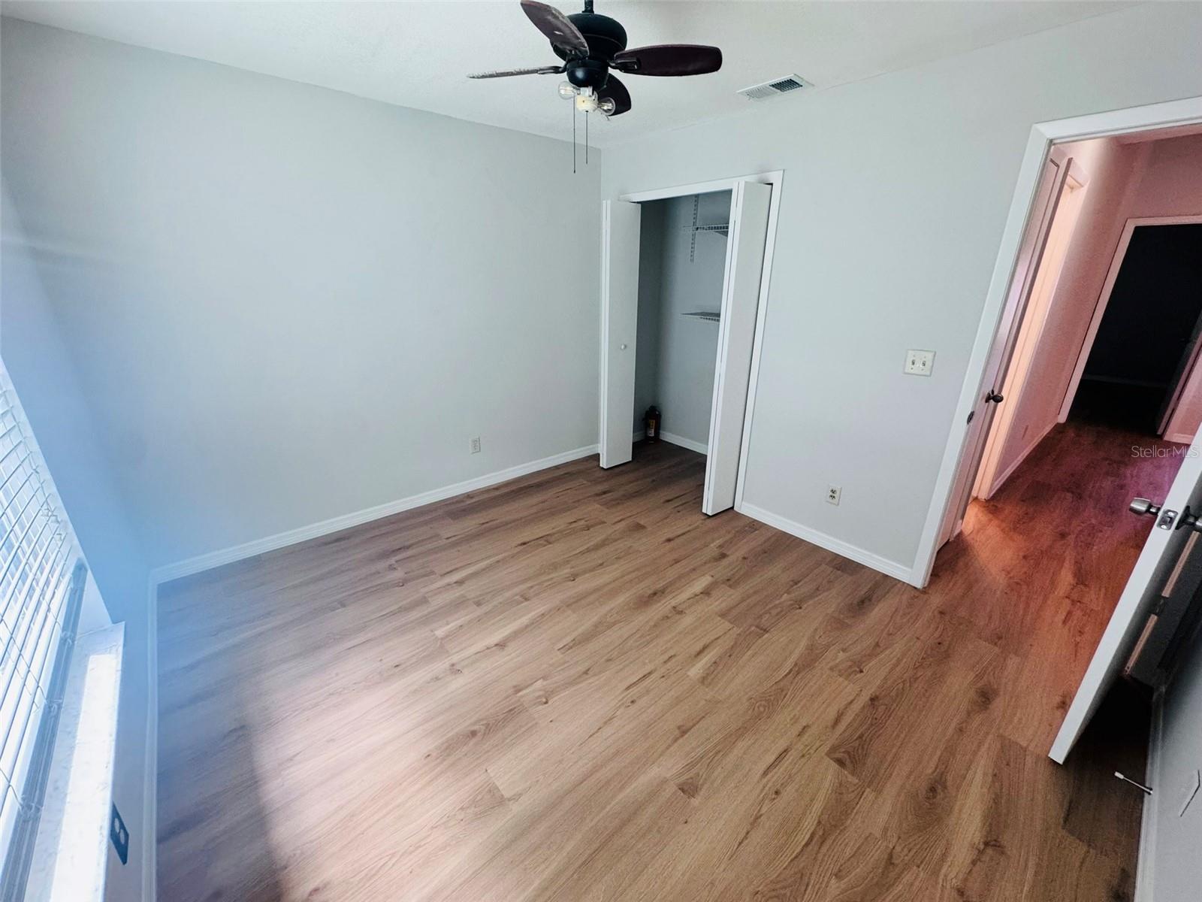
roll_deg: -0.7
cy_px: 451
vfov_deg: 85.7
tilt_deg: -20.5
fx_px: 486
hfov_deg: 102.1
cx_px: 601
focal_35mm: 14
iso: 200
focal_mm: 2.22
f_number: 2.2
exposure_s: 1/60
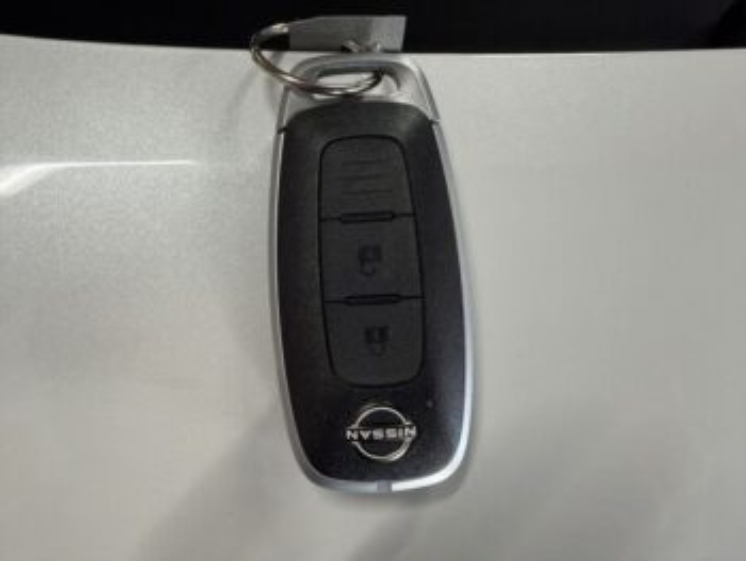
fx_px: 561
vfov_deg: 53.1
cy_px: 280
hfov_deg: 67.3
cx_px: 373
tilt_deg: -64.1
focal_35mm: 26
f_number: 2.2
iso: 160
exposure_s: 1/50
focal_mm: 2.22
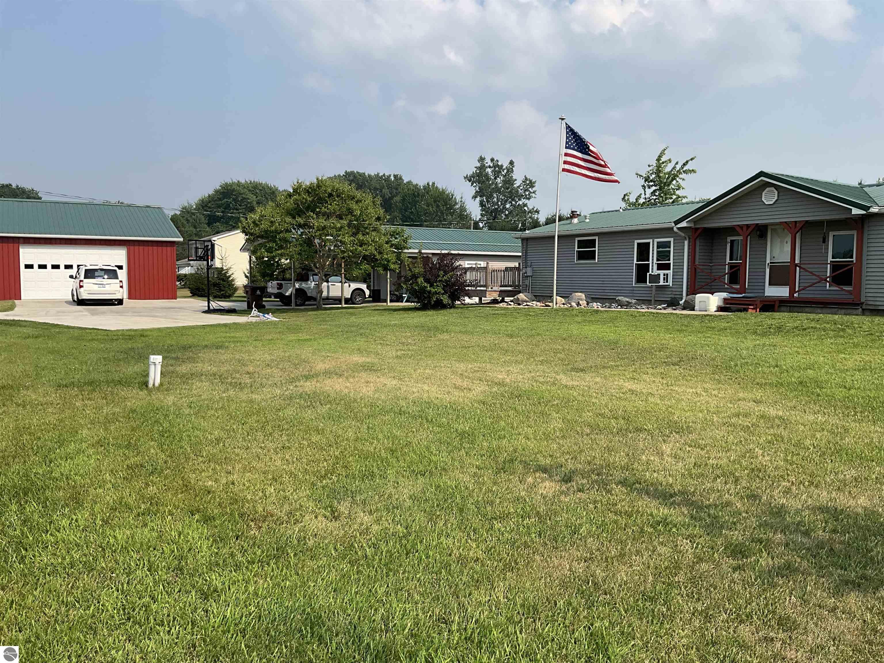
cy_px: 332
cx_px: 442
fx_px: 741
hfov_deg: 61.7
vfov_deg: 48.2
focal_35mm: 29
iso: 25
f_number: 1.8
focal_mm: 3
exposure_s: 1/1912
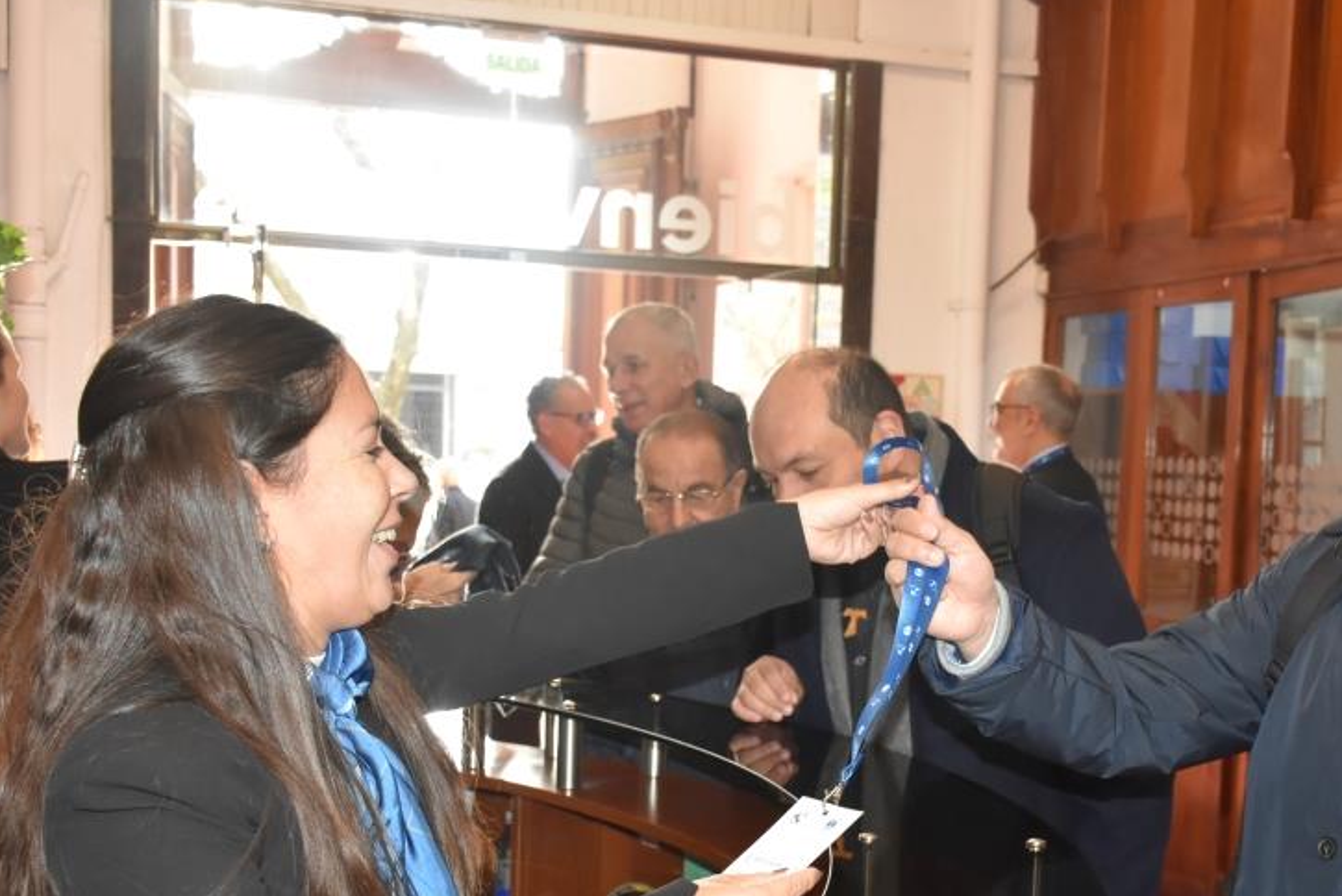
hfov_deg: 40.3
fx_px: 1816
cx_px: 844
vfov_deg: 27.5
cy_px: 614
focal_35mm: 49
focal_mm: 23
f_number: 5.6
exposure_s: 1/125
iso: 1600
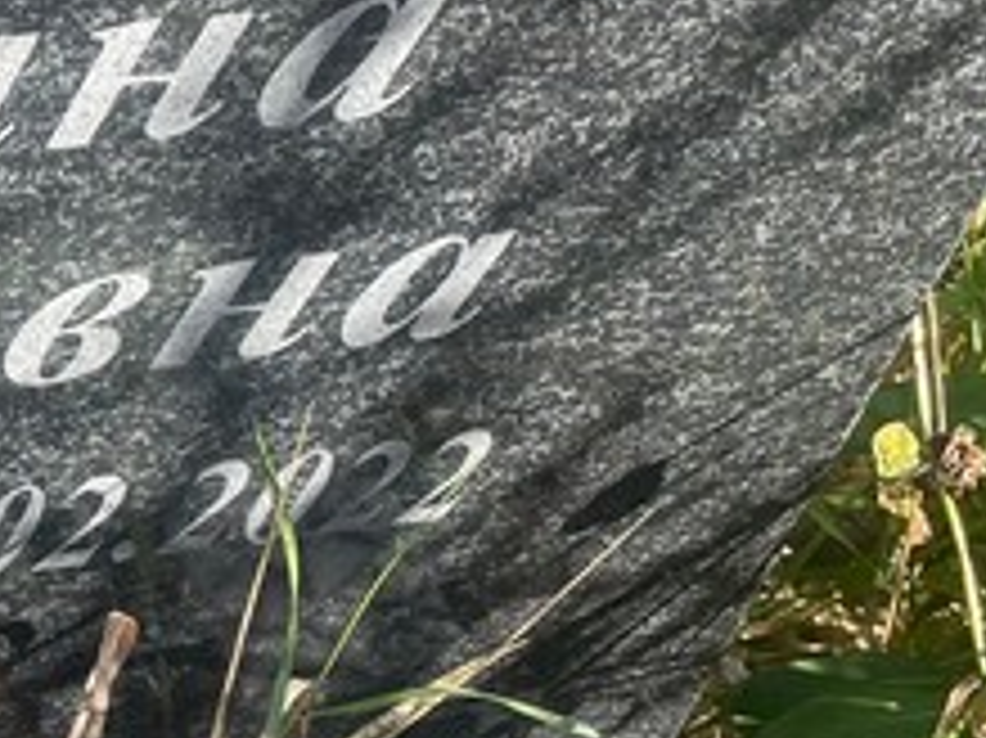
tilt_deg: -45.4
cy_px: 576
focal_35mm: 95
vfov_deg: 15.5
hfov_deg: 19.0
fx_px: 2704
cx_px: -329
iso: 32
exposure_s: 1/734
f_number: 1.6
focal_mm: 4.2
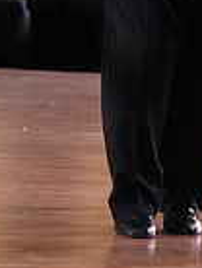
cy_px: -165
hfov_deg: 3.5
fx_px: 3281
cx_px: 321
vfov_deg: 4.6
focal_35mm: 423
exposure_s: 1/320
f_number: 5.6
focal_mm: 105
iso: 5000
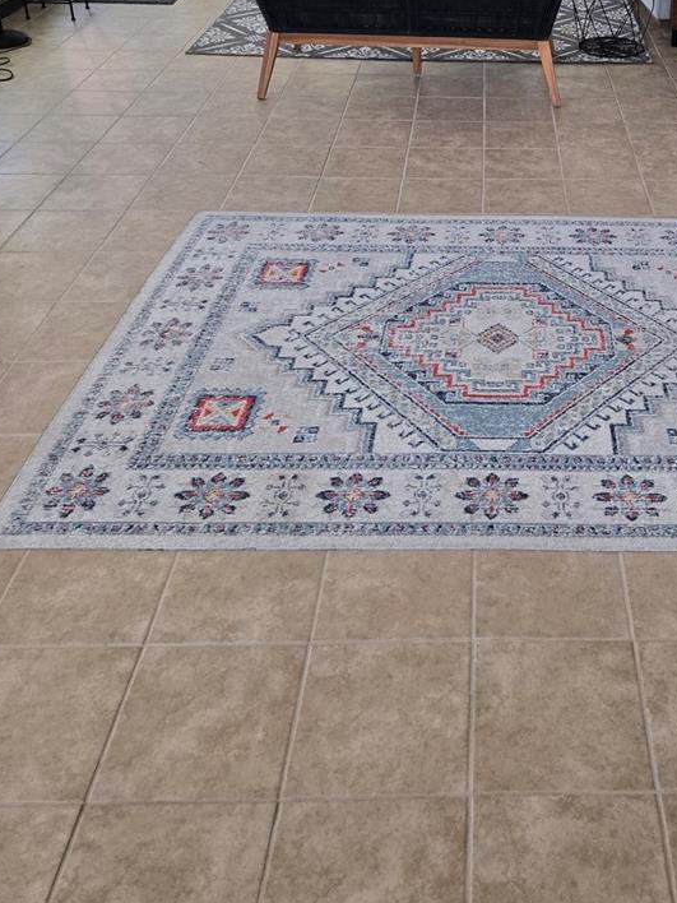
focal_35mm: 39
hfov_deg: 35.9
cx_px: 514
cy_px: 200
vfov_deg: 45.8
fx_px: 1017
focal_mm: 5.4
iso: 160
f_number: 1.8
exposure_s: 1/120
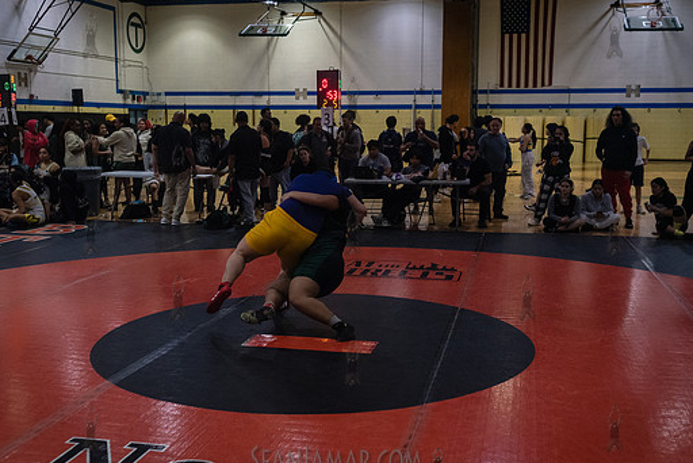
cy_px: 231
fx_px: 790
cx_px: 352
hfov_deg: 47.4
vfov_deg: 32.7
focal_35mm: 41
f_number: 3.2
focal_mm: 35
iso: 5000
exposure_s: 1/1000
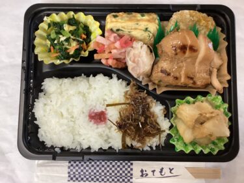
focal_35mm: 31
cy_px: 92
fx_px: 218
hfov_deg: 58.4
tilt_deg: -86.4
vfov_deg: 45.4
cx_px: 122
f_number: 2.4
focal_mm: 3.3
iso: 250
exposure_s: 1/60
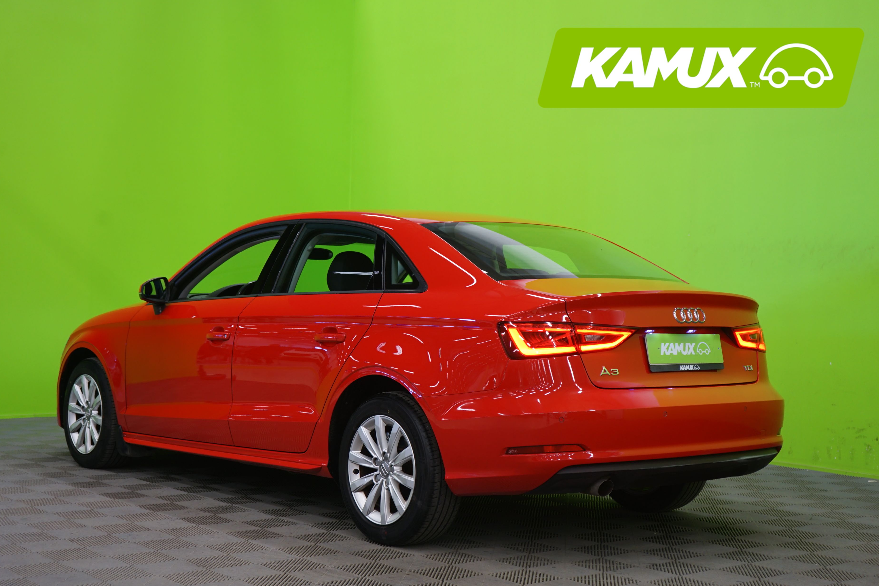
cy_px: 309
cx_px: 422
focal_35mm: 52
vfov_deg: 26.0
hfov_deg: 38.2
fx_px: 1270
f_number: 5
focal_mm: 49
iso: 400
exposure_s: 1/8
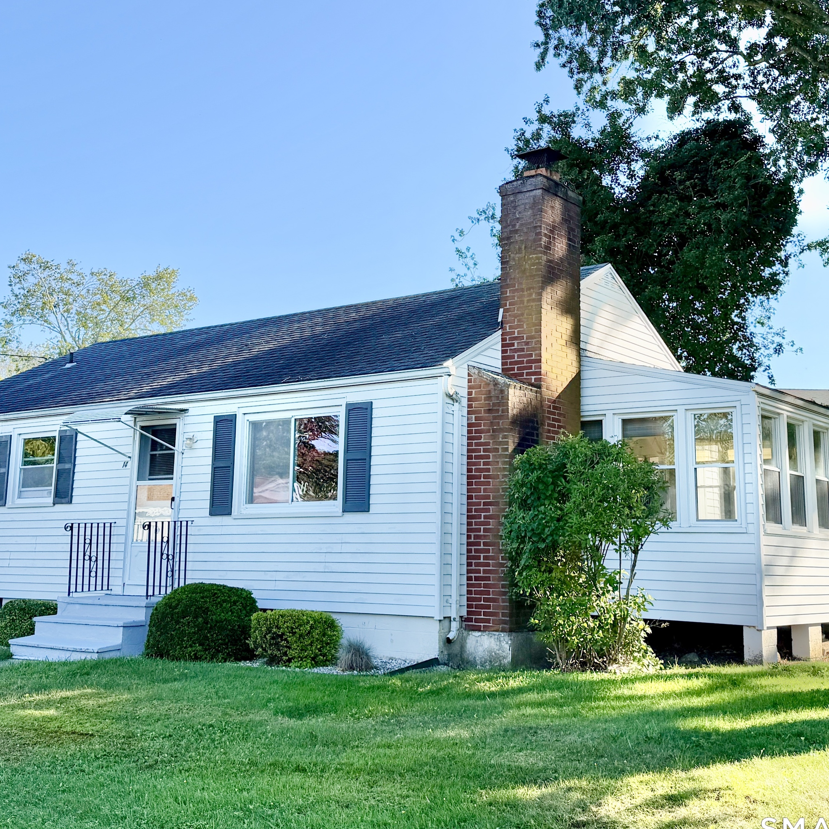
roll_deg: -1.0
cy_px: 409
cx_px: 349
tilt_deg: +9.8
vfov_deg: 54.0
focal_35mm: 30
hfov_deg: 53.8
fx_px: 813
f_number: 1.78
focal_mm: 6.76
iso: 80
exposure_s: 1/2370
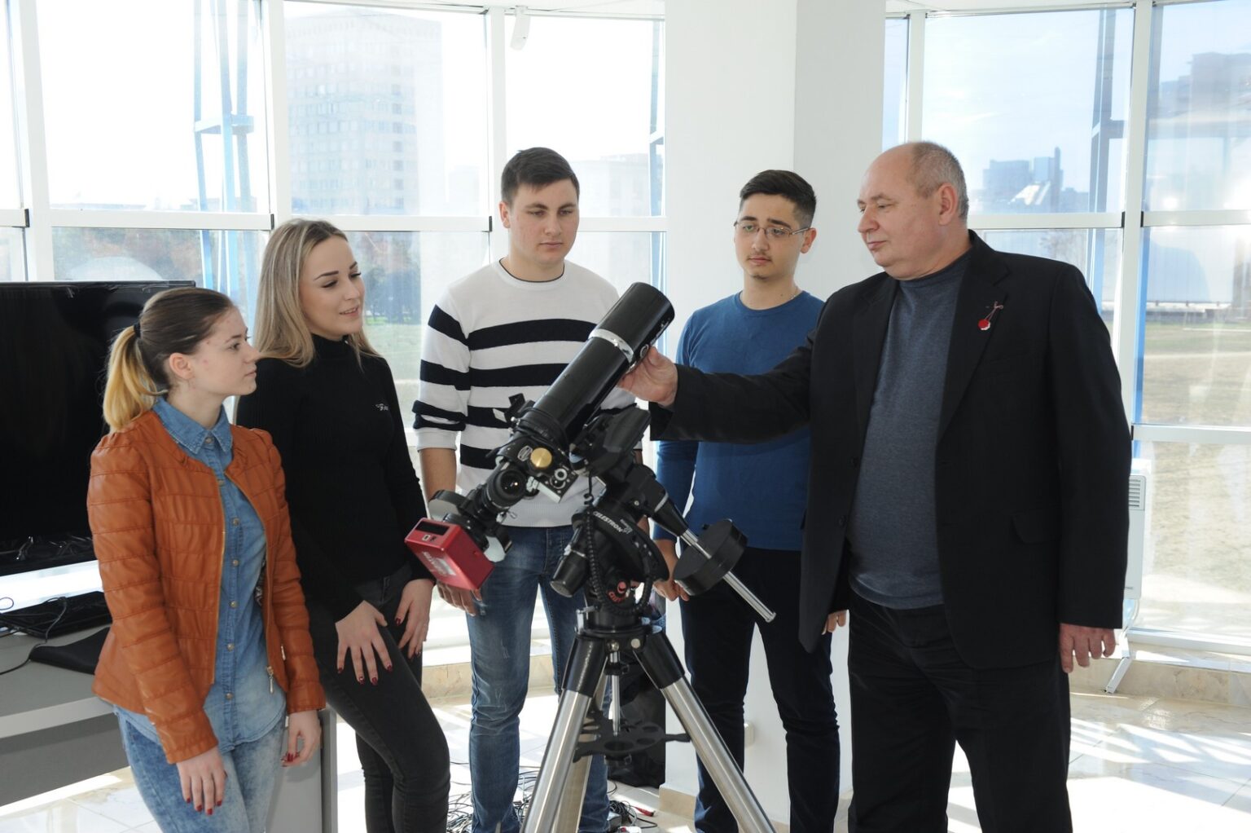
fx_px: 1389
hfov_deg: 48.5
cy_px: 416
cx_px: 626
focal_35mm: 40
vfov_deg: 33.4
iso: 500
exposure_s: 1/100
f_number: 5.6
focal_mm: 40
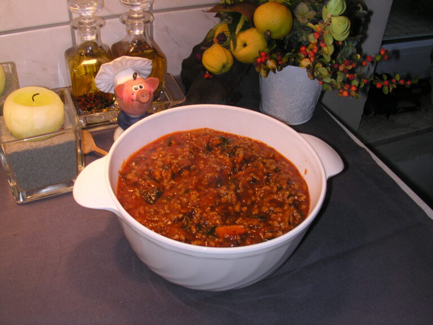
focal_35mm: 37
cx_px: 216
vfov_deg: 38.7
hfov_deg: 50.1
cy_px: 162
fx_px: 463
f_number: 4.5
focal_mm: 5.6
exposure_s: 1/30
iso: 100
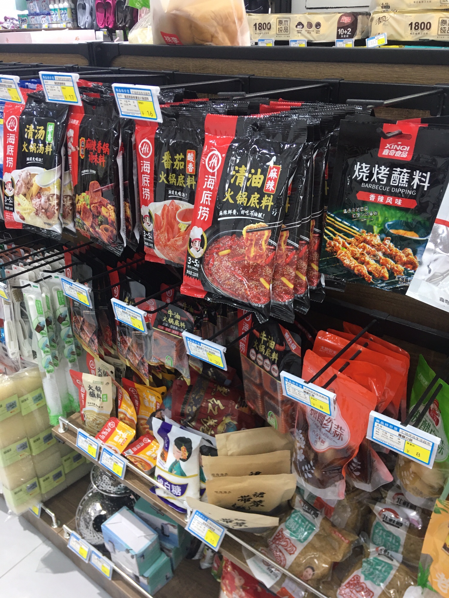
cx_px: 224
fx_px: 502
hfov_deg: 48.2
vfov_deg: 61.7
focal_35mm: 29
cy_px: 299
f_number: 2.2
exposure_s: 1/33
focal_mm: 4.15
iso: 50
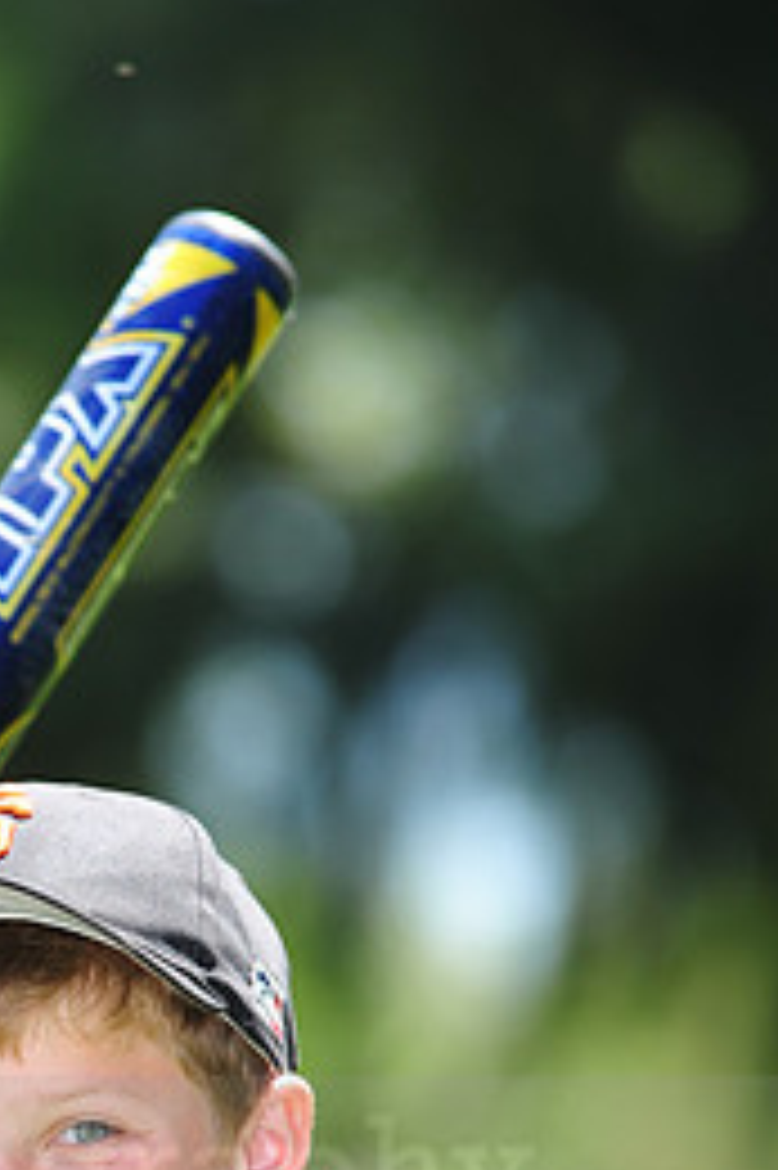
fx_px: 14476
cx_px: -54
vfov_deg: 4.6
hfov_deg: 3.1
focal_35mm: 446
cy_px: 1138
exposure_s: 1/500
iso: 200
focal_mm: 200
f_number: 4.5
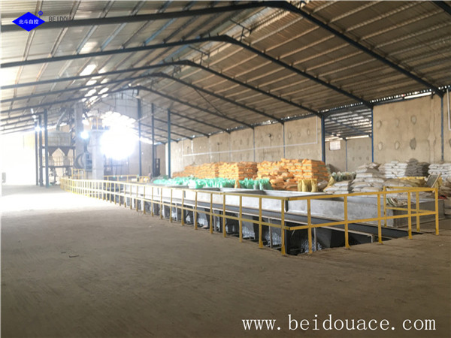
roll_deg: +0.6
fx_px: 378
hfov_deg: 61.7
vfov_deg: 48.2
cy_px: 169
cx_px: 226
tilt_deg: +0.2
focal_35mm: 29
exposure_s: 1/17
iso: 32
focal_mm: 4.15
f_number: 2.2
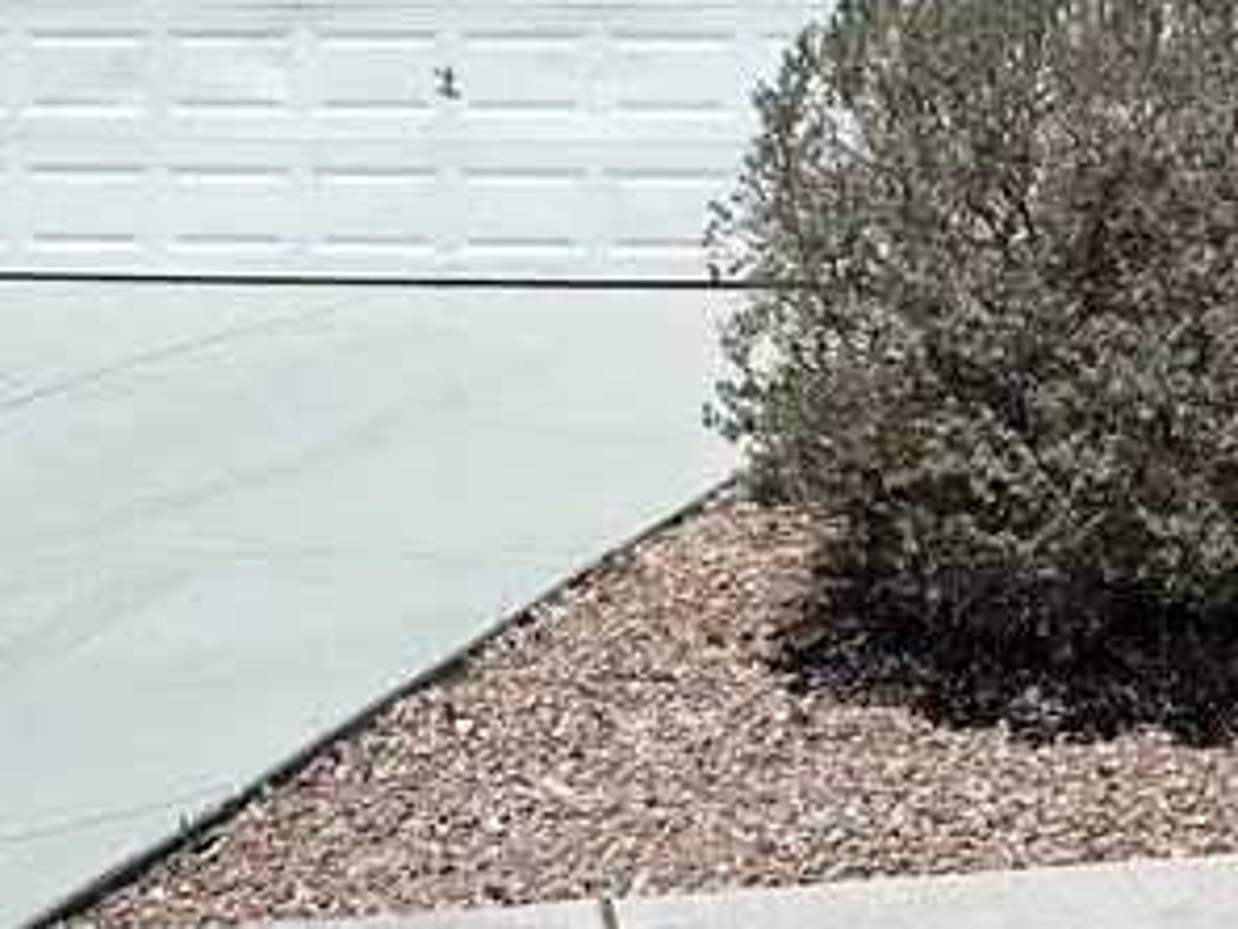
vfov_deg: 16.2
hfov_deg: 20.4
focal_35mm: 90
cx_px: 1472
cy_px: 100
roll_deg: -0.8
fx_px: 3219
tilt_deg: -1.4
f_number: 1.5
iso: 50
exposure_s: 1/9434
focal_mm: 5.7
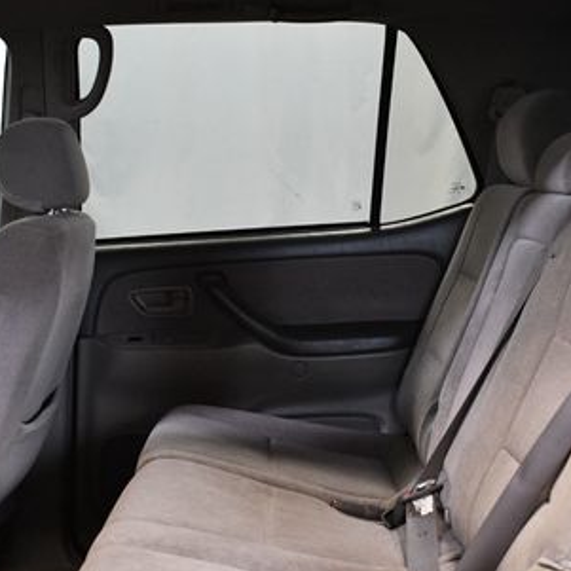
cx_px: 343
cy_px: 385
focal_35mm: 65
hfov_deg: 26.4
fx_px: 1213
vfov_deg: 26.3
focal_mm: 24
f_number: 3.8
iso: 2800
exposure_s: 1/125
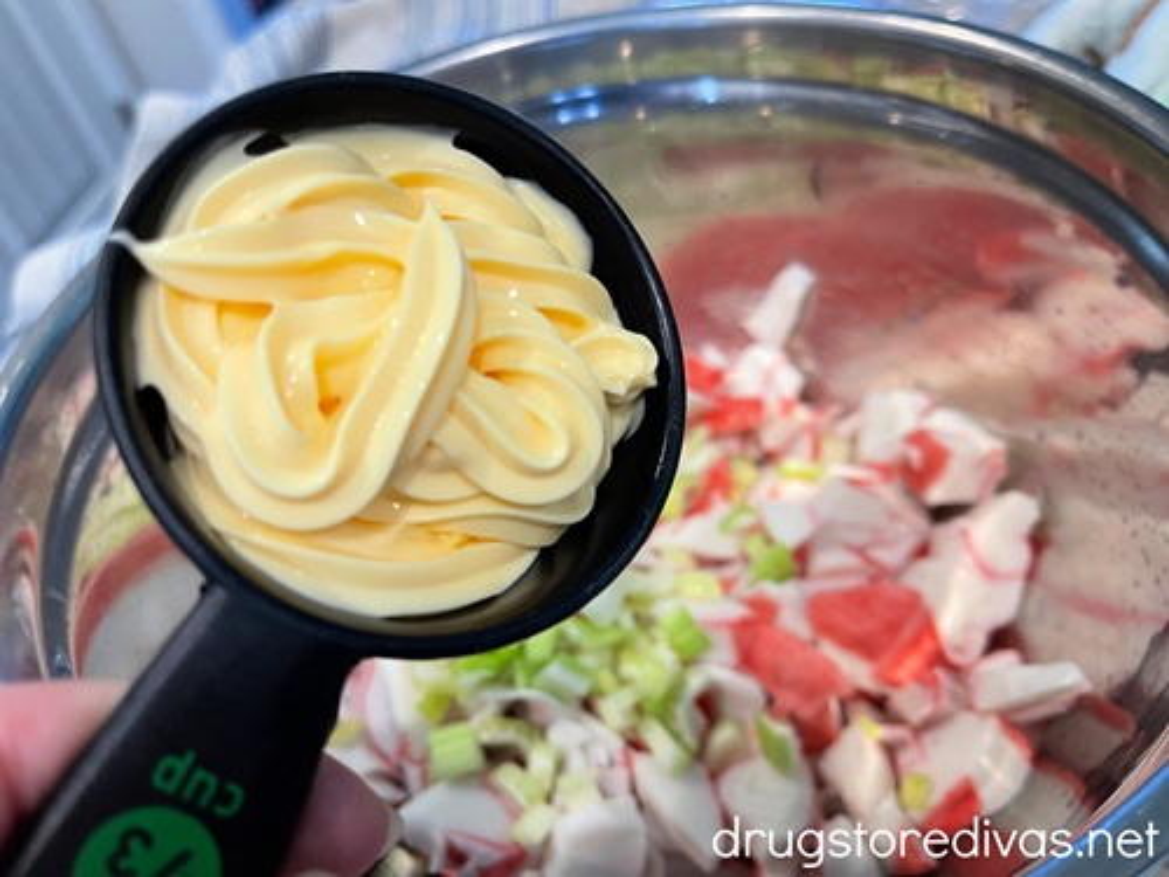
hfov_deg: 69.4
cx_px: 584
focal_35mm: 25
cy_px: 438
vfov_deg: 54.9
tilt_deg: -47.1
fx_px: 844
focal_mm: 5.1
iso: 160
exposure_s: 1/60
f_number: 1.6
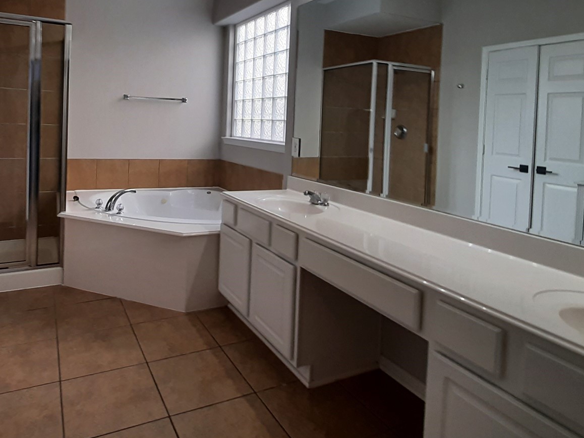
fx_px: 388
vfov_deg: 57.7
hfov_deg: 73.2
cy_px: 150
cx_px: 234
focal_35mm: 23
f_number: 2.2
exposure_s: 1/40
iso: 64
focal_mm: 1.42
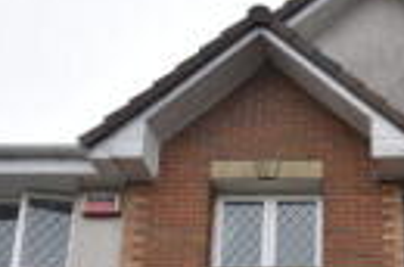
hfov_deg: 32.6
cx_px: 426
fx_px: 616
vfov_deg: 20.3
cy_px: 421
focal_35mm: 55
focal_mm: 10
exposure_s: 1/250
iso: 400
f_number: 8
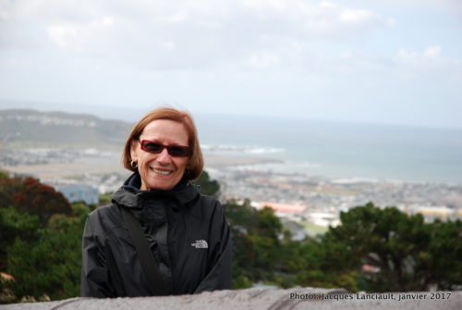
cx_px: 231
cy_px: 155
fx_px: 1349
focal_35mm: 105
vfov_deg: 13.1
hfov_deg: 19.4
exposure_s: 1/400
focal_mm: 70
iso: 200
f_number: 5
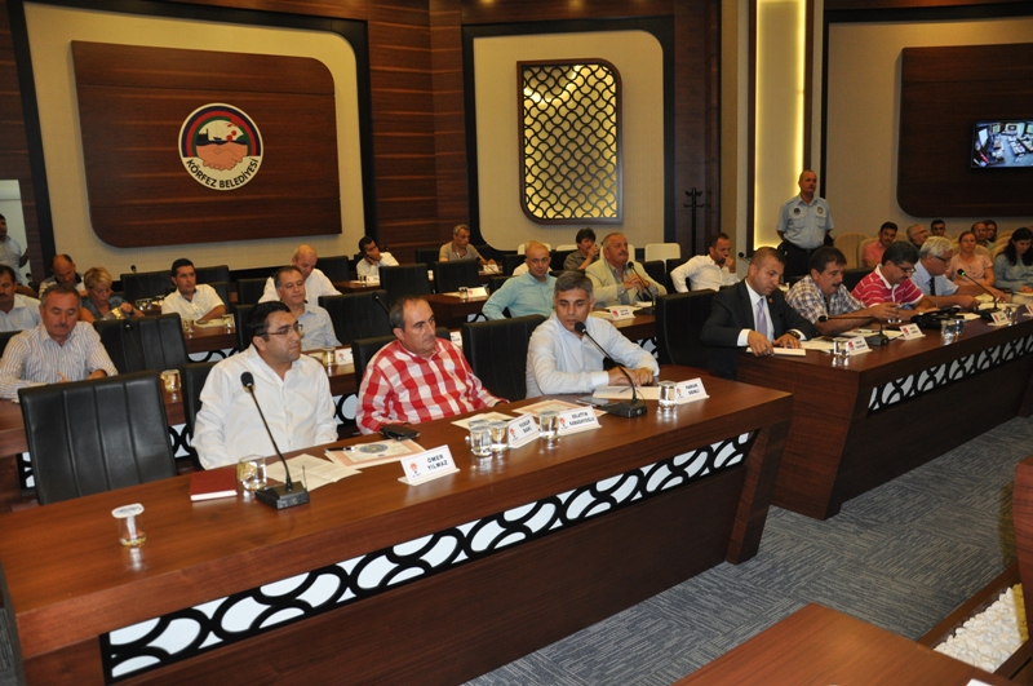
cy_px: 343
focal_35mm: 27
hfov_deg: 67.5
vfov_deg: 47.8
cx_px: 516
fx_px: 774
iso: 800
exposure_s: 1/60
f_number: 3.5
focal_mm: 18
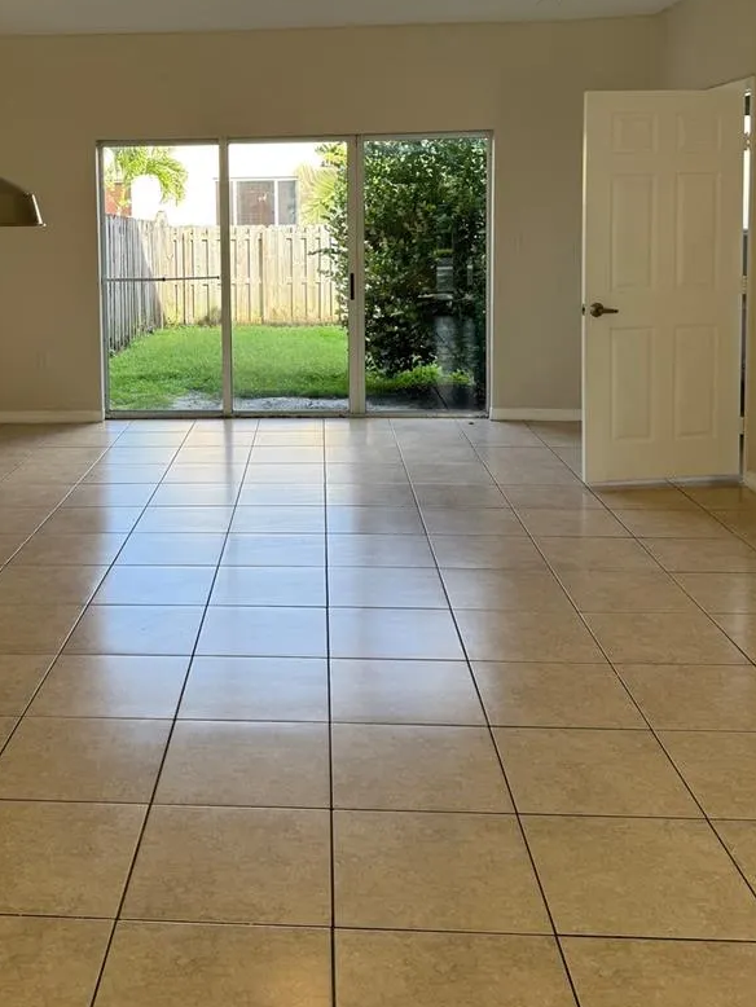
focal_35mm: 37
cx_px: 243
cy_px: 285
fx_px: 1077
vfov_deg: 48.7
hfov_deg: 38.2
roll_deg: +1.2
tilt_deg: -4.6
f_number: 1.78
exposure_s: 1/147
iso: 50
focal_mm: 6.76
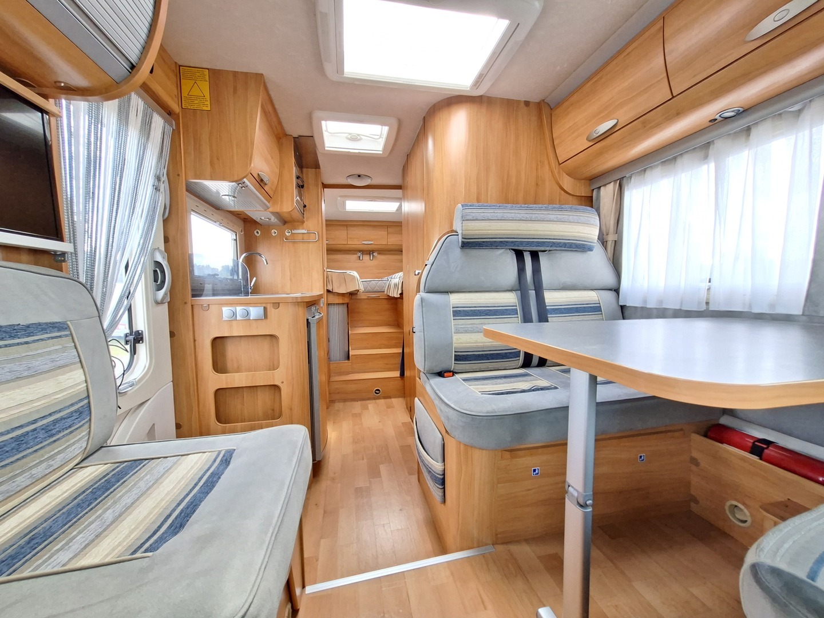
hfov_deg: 106.2
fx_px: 309
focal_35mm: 13
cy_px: 309
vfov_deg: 89.9
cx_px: 412
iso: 125
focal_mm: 1.74
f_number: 2.2
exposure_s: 1/50
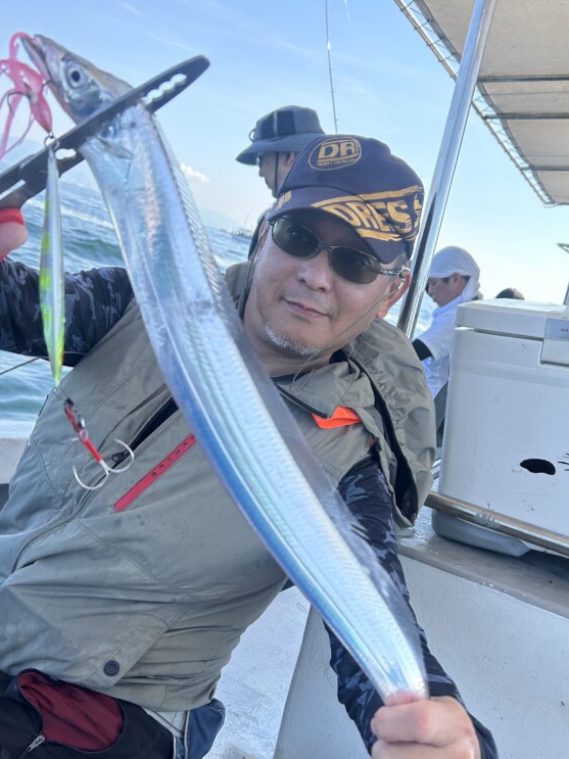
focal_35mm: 35
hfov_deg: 40.6
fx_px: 767
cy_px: 395
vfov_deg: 52.6
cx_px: 323
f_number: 1.5
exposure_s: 1/1183
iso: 50
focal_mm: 5.7
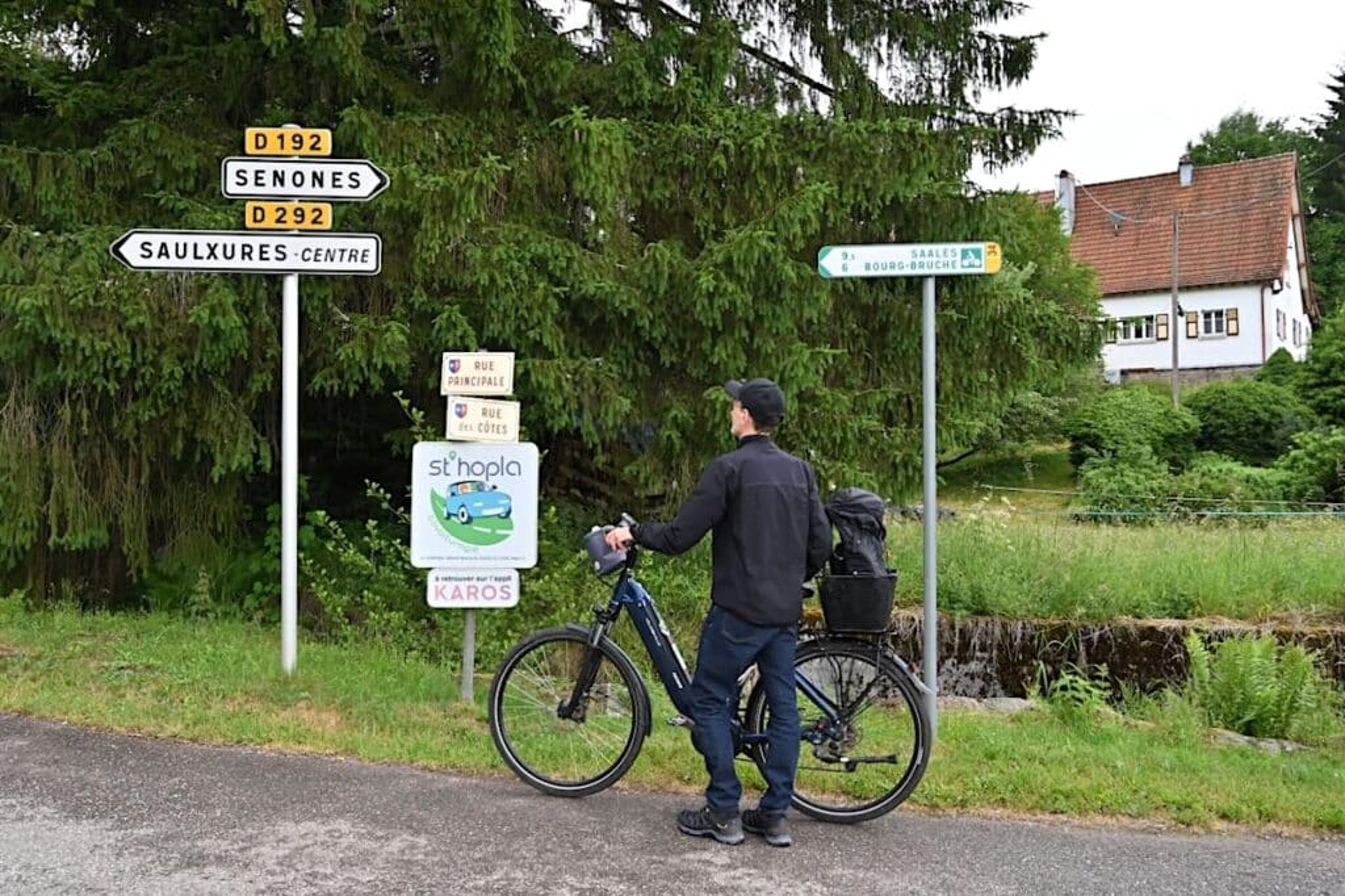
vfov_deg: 45.6
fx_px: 1064
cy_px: 448
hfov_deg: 64.6
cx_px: 672
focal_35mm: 28
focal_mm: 28.5
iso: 160
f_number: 5.6
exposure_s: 1/250
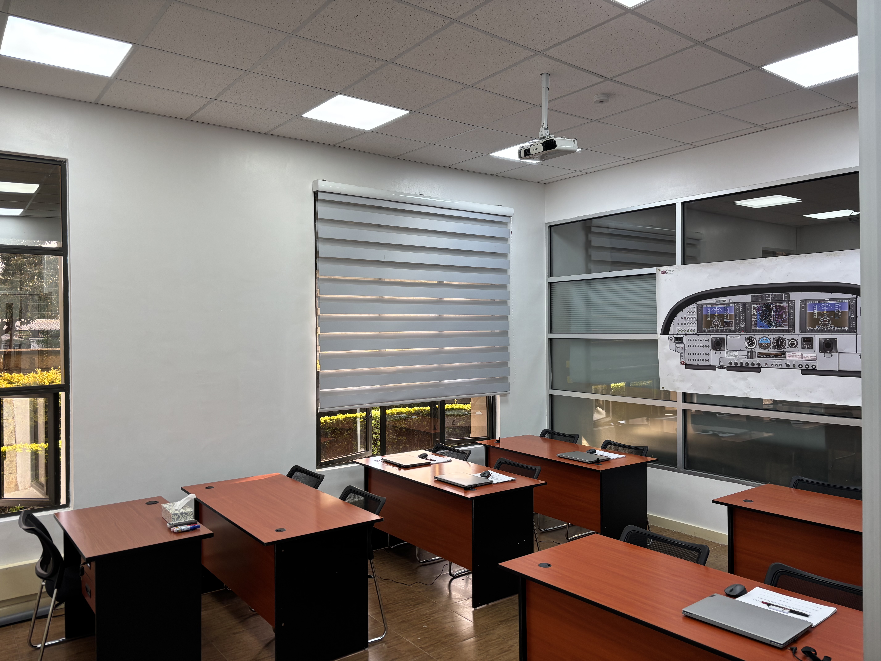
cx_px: 440
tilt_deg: +0.5
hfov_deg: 67.3
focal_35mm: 26
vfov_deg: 53.1
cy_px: 330
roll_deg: -0.1
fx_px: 662
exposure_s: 1/100
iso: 50
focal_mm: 5.96
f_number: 1.6
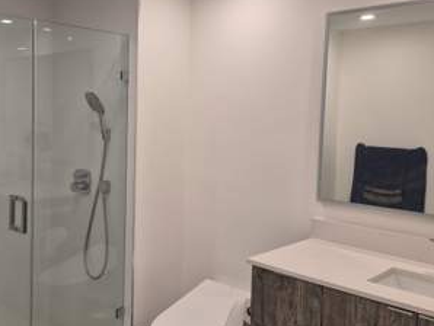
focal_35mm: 37
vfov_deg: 38.7
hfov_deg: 48.3
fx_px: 464
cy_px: 151
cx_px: 111
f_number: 1.8
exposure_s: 1/120
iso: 100
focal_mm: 5.4
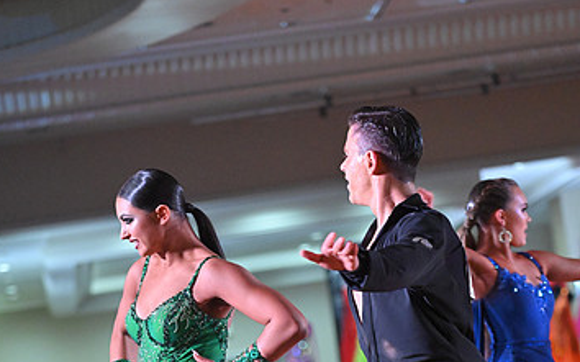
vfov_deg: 6.4
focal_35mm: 204
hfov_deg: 10.3
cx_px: 294
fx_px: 3224
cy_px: 446
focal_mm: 122
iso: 5000
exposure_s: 1/400
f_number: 4
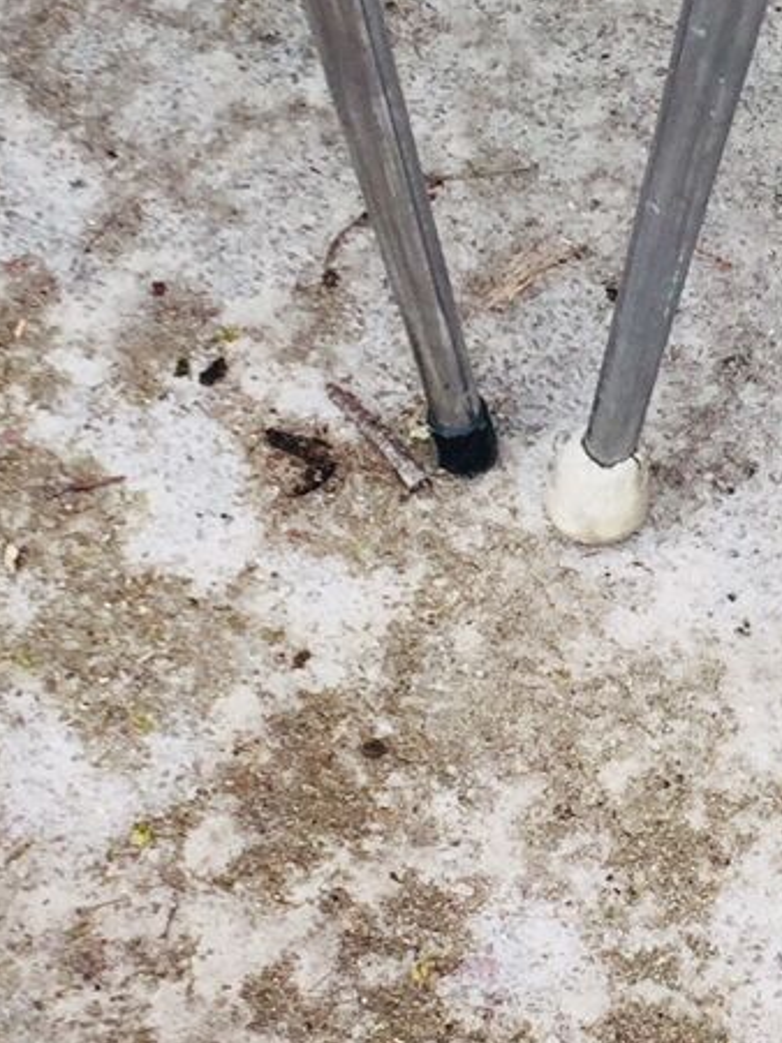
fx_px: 3164
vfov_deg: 18.6
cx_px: 481
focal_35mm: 105
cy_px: 308
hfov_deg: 14.1
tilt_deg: -55.9
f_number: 2.2
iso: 32
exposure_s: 1/100
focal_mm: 4.15
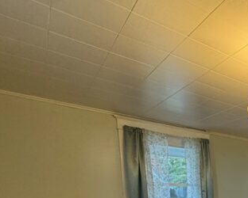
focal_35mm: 35
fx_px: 257
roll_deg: -0.4
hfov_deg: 37.5
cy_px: 225
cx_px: 304
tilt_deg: -7.6
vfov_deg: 35.3
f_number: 2.2
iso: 200
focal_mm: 2.22
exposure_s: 1/120
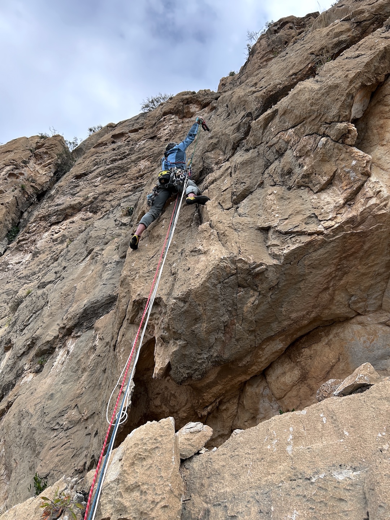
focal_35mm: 26
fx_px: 391
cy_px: 260
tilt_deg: +48.6
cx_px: 195
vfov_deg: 67.3
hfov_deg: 53.1
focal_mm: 5.7
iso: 50
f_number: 1.5
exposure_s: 1/1147
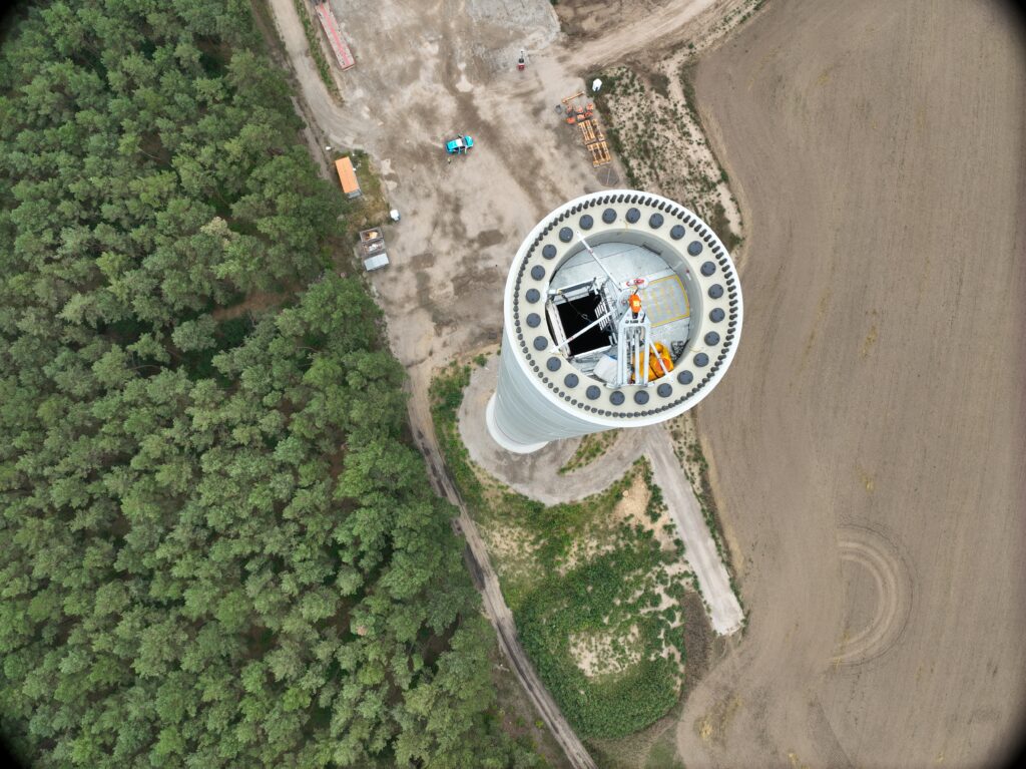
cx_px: 513
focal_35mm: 24
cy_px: 384
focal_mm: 12.29
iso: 100
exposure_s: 1/640
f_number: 2.8
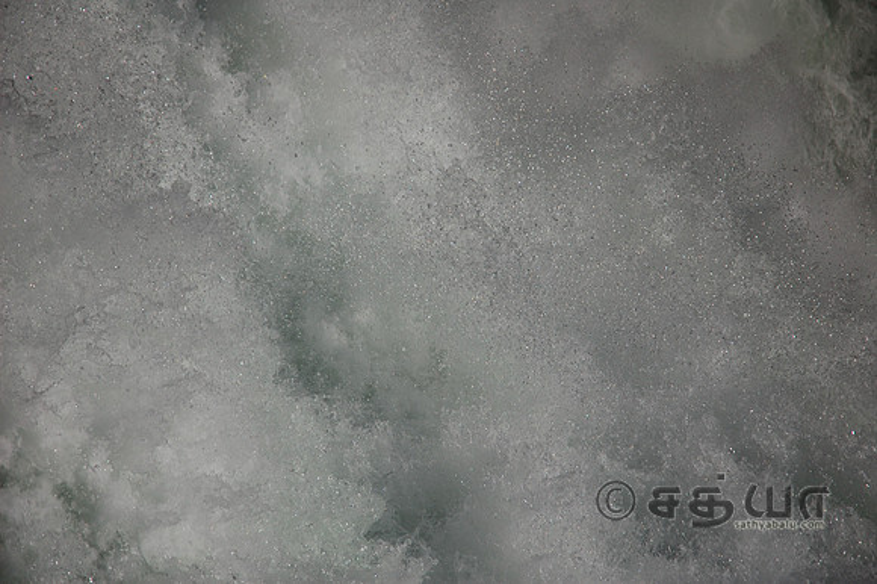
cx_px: 438
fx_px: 2556
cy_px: 292
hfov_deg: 19.5
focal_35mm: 105
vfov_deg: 13.0
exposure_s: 1/640
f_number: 4.5
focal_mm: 70
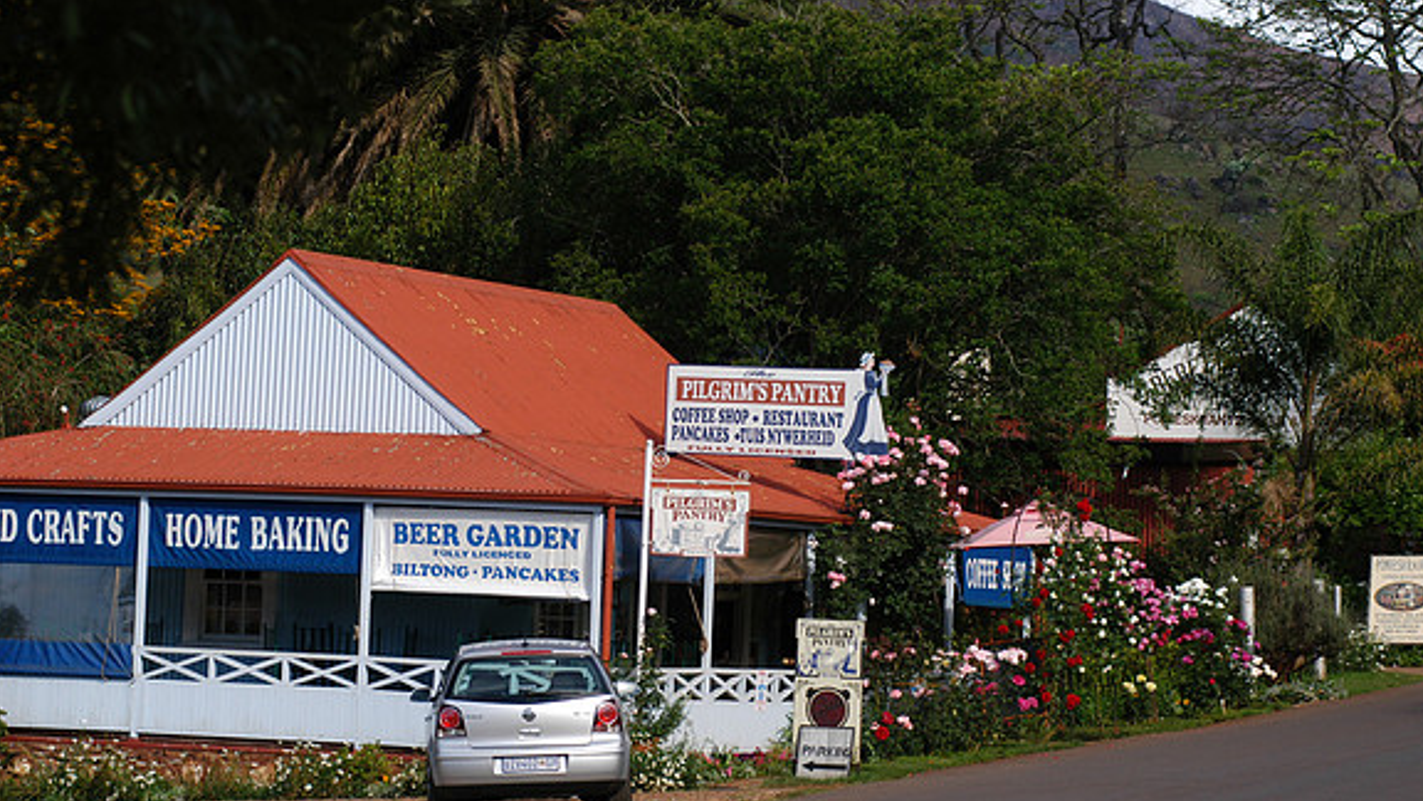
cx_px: 714
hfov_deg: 15.8
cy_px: 472
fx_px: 5132
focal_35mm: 136
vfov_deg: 8.9
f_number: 5.6
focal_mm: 86
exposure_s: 1/500
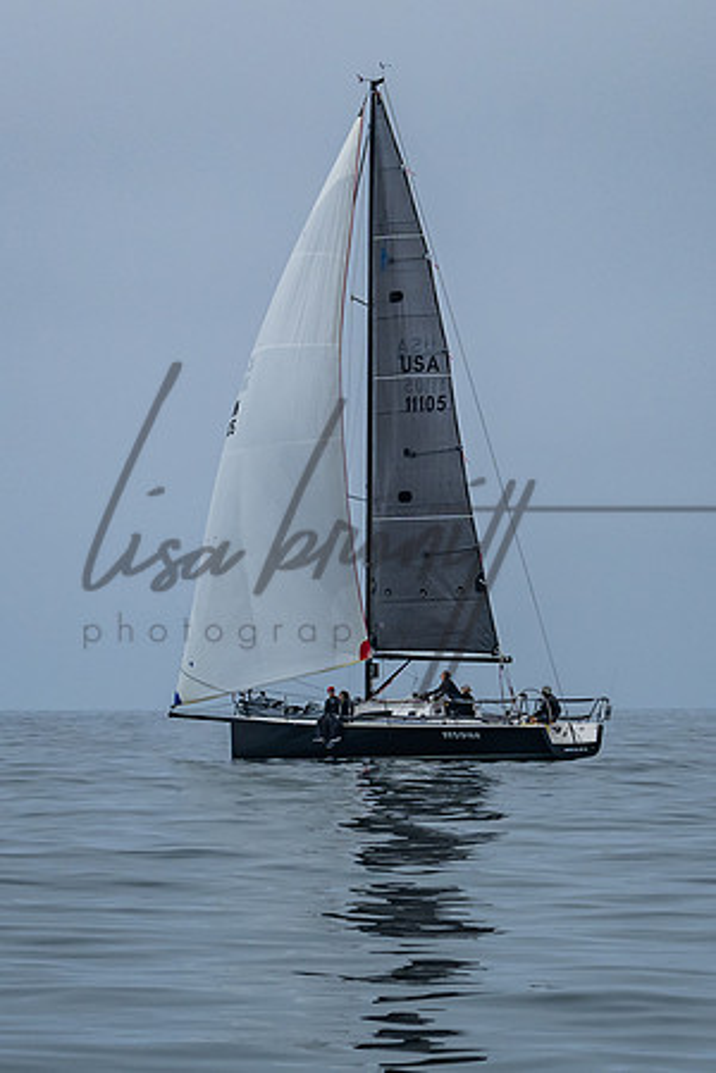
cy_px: 334
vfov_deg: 11.7
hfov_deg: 7.8
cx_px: 333
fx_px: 5224
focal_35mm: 175
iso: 320
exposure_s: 1/3200
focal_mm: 67
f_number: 6
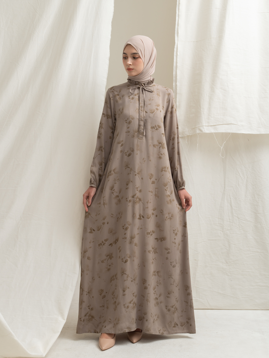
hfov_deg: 28.6
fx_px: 528
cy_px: 179
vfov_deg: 37.5
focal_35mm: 51
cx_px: 135
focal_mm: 47
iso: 100
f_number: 11
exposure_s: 1/160
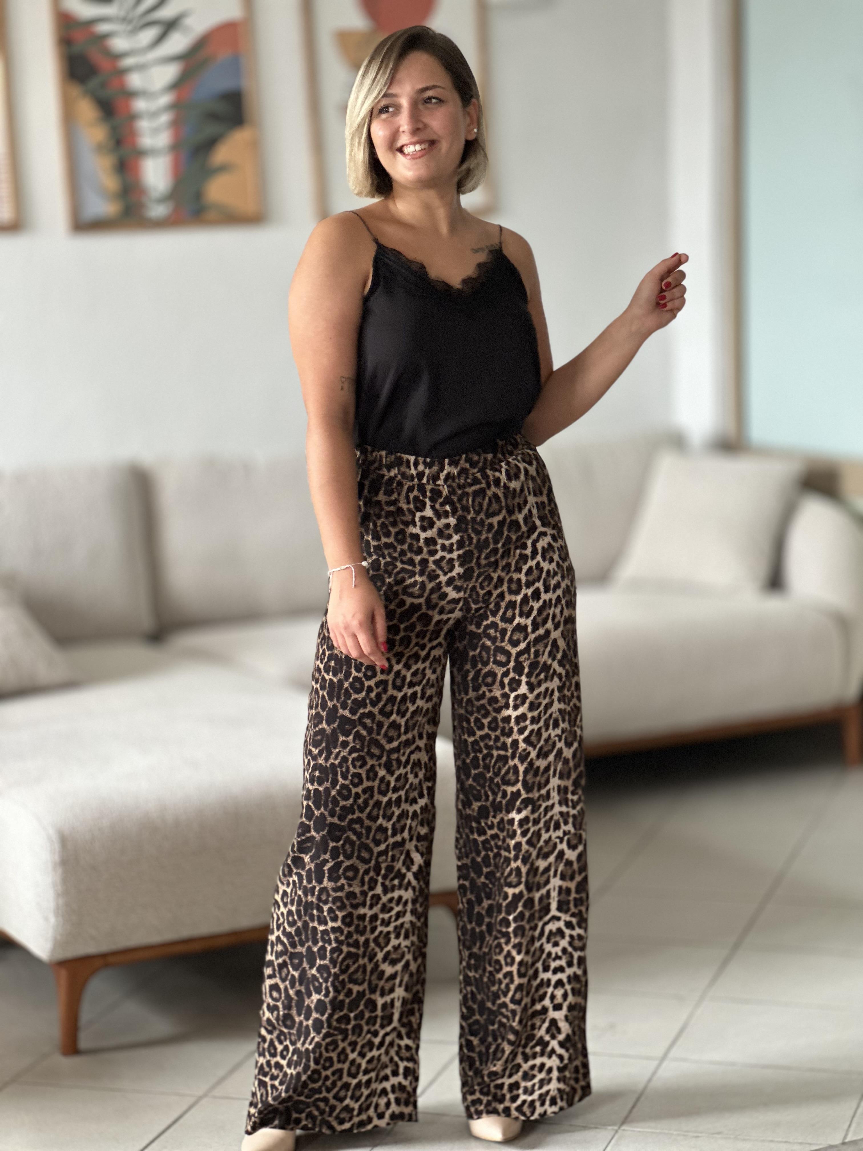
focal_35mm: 77
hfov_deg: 19.1
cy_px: 576
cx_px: 432
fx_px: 2560
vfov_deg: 25.3
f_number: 2.8
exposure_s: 1/104
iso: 250
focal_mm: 9
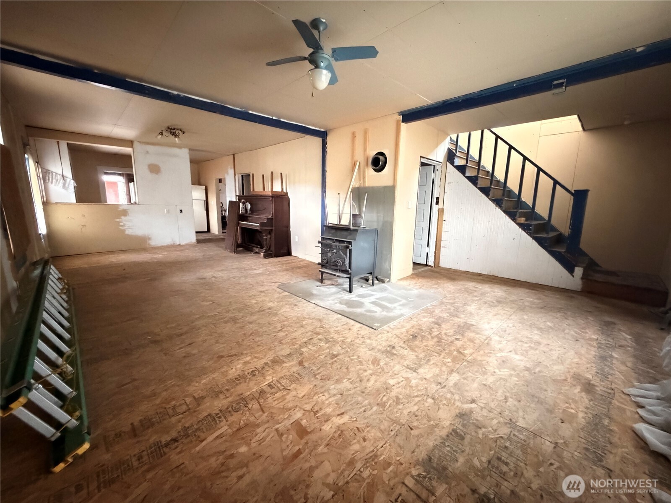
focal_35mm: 14
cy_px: 252
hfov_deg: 102.1
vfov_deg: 85.7
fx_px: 271
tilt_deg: -10.7
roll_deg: -1.3
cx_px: 336
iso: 3200
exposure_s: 1/26
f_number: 2.2
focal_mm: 2.22
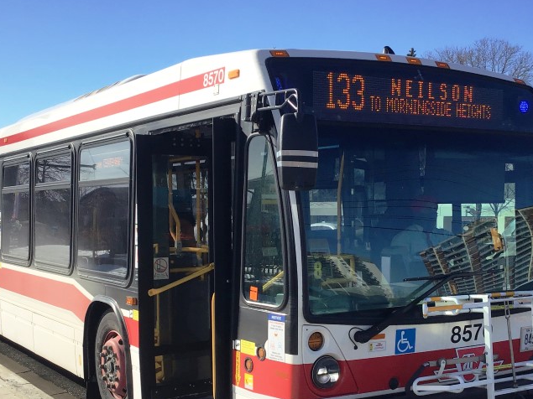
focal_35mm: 50
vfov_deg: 28.9
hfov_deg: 38.2
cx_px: 290
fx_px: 770
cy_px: 262
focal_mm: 3.3
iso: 25
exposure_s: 1/1148
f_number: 2.4
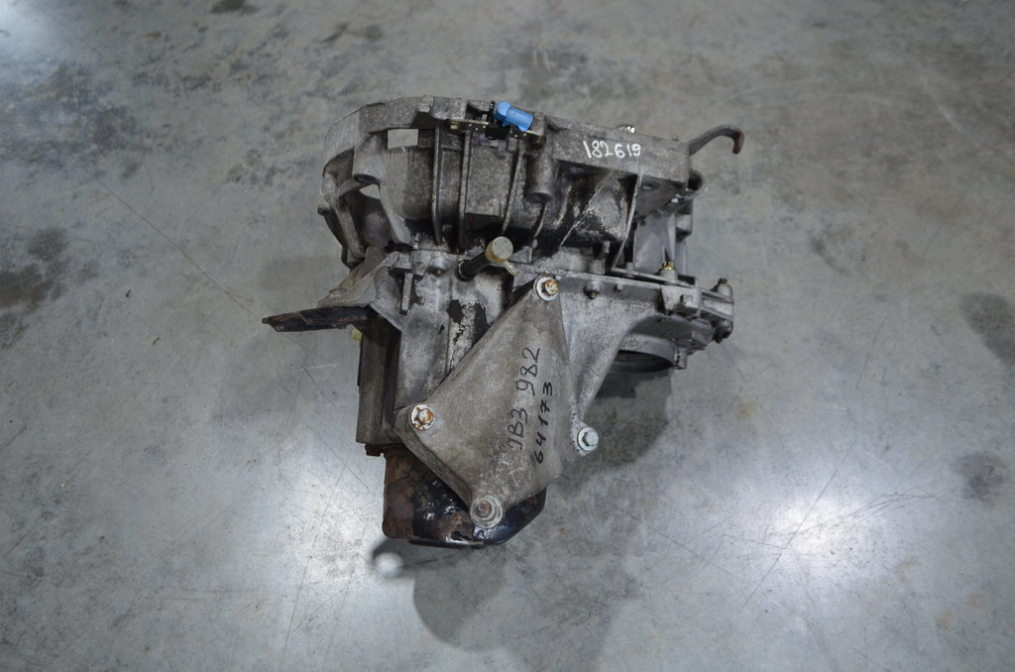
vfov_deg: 43.4
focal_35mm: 30
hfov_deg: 62.0
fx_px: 844
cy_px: 336
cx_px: 508
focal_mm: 20
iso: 560
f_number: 4
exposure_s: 1/60
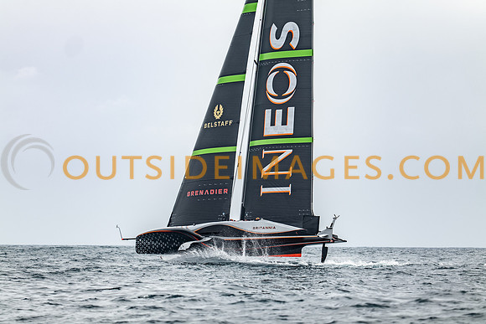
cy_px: 162
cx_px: 243
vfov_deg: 6.5
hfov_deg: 9.8
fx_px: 2843
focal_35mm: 211
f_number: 2.8
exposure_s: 1/2000
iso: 100
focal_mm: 200
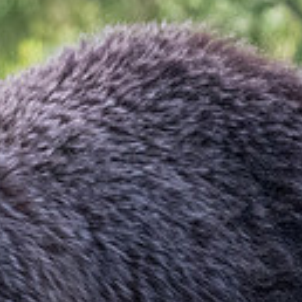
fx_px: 17629
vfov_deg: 1.0
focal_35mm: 1786
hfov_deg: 1.0
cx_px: -415
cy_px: 225
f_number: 7.1
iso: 9000
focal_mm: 330
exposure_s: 1/1600
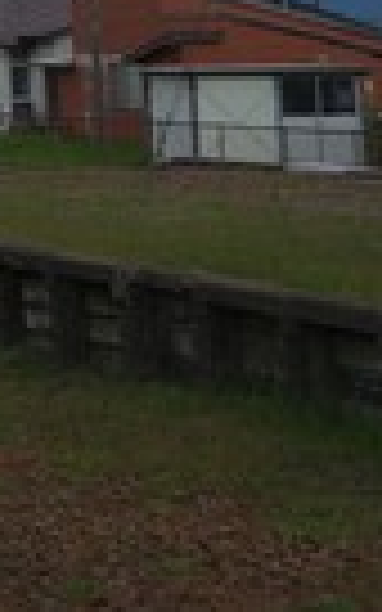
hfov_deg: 7.6
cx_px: -1011
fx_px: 2232
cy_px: -187
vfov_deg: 14.9
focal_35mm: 134
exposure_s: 1/640
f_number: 5.6
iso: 125
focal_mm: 10.4
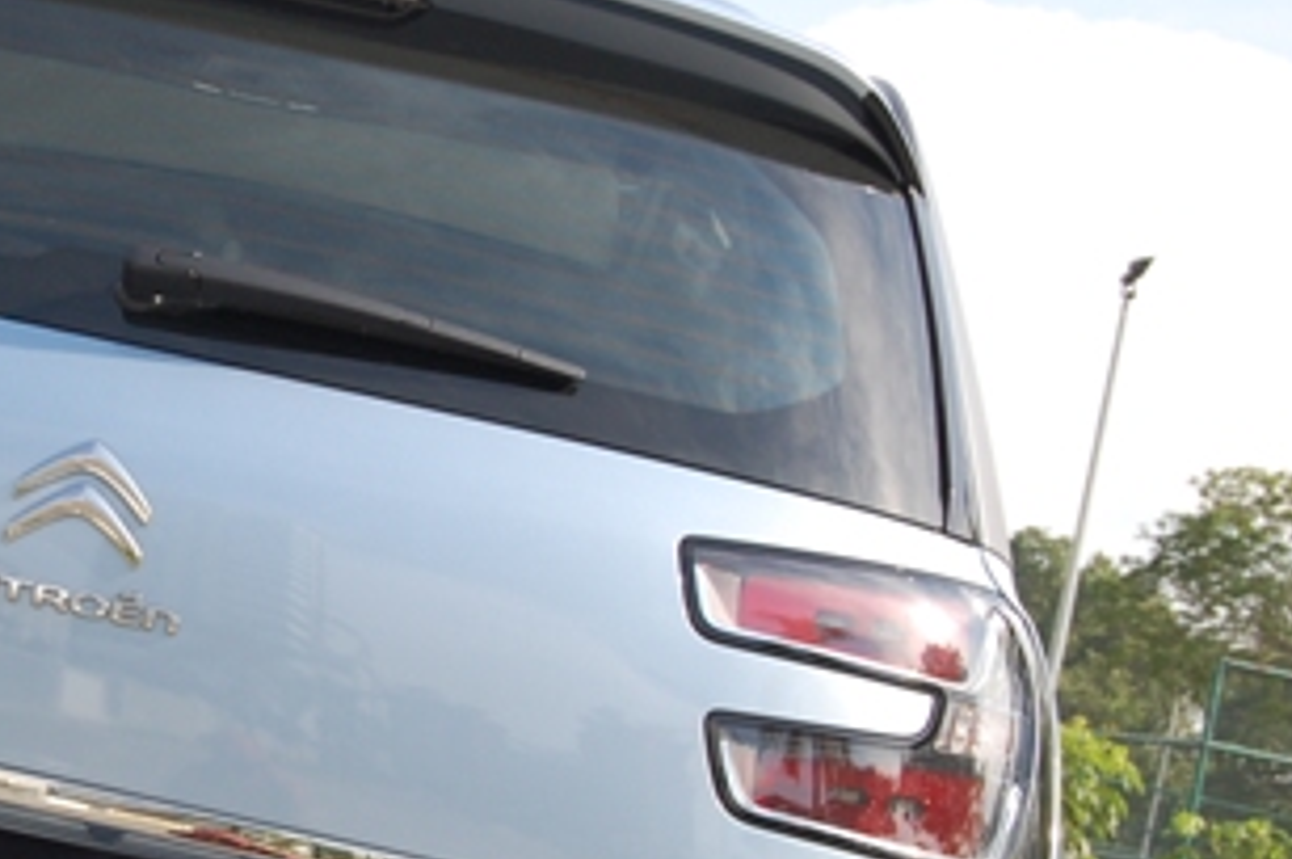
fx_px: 4015
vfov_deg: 12.2
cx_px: 107
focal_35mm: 112
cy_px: 577
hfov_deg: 18.0
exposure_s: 1/200
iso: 400
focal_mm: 38
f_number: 7.1
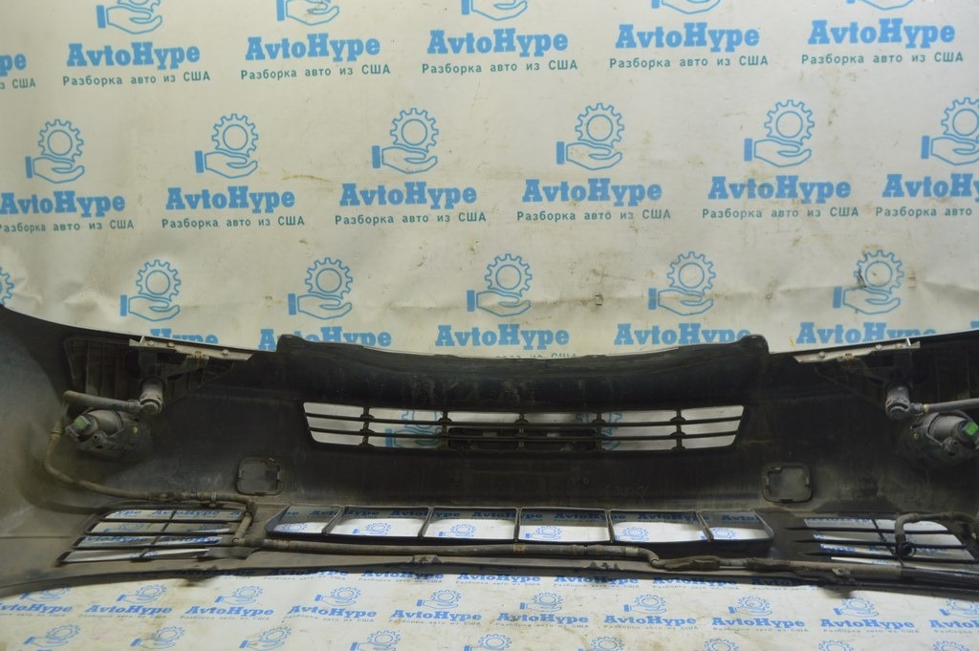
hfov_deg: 57.3
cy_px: 326
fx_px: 897
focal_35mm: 33
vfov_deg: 39.9
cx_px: 490
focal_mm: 22
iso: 400
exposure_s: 1/20
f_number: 5.6
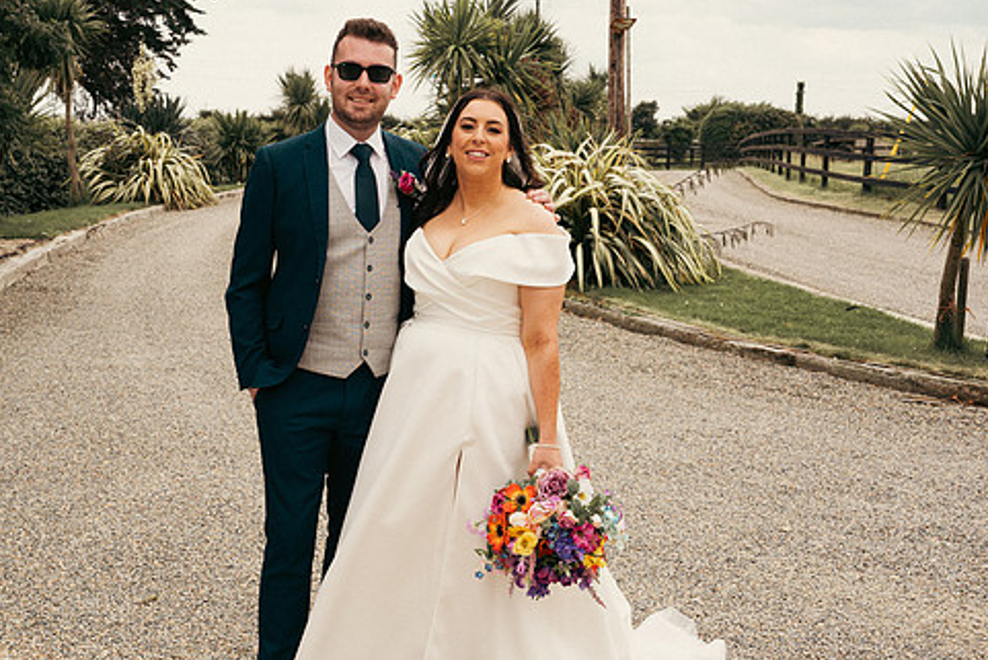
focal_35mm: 47
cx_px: 401
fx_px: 1290
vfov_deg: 28.6
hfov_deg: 41.7
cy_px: 371
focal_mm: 39
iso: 125
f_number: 6.3
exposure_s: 1/160
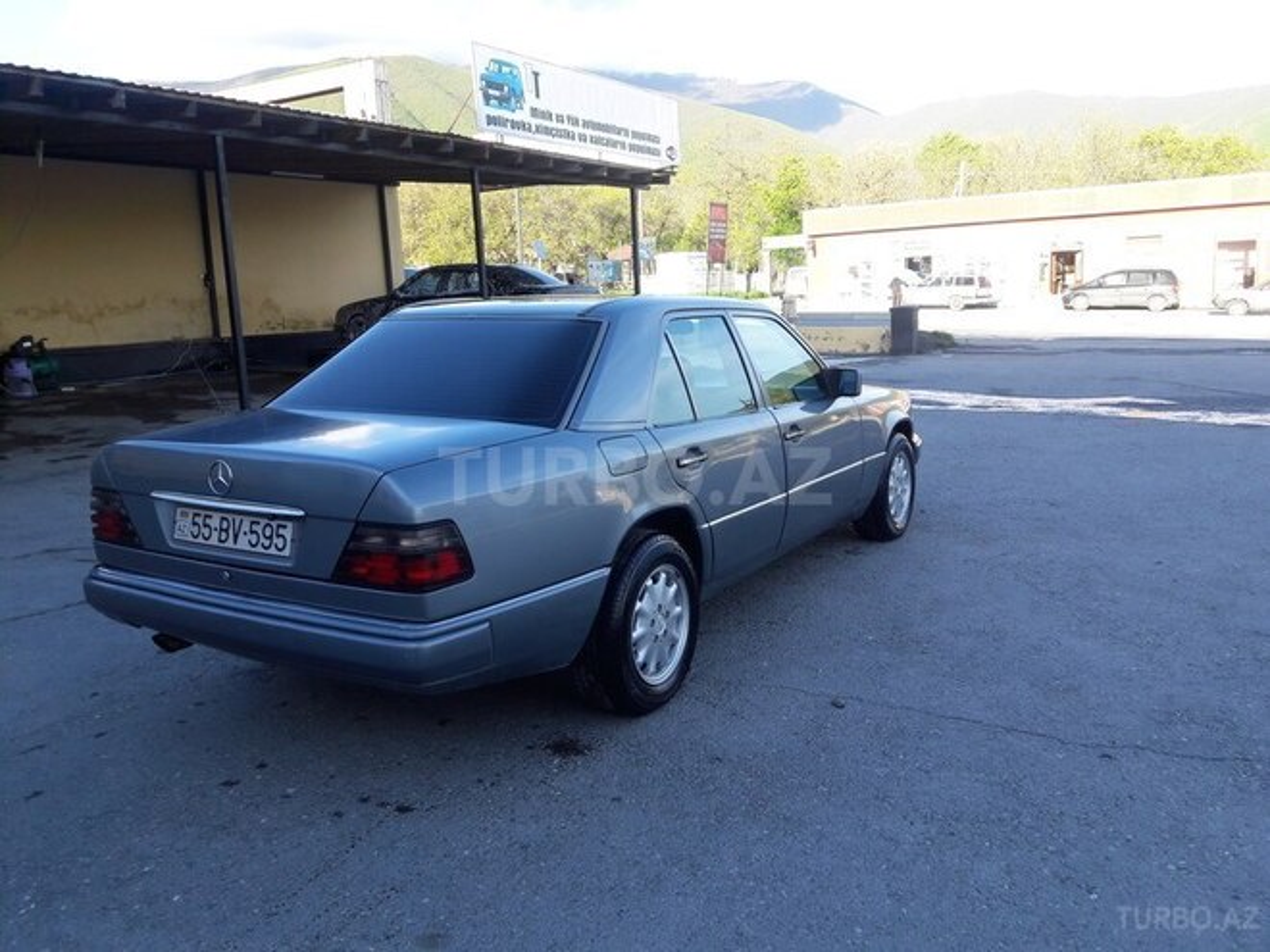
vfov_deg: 49.7
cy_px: 476
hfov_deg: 63.4
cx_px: 635
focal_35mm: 28
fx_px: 1027
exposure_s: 1/269
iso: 40
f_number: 1.9
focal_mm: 3.7
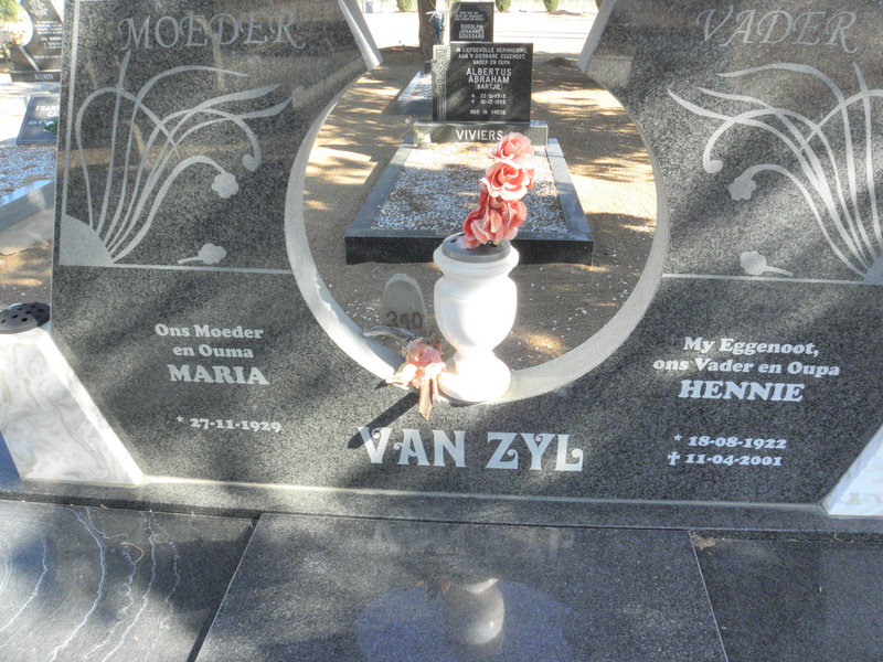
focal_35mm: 26
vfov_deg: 53.1
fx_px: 663
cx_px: 442
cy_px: 331
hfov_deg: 67.3
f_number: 6.3
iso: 200
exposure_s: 1/200
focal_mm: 4.6
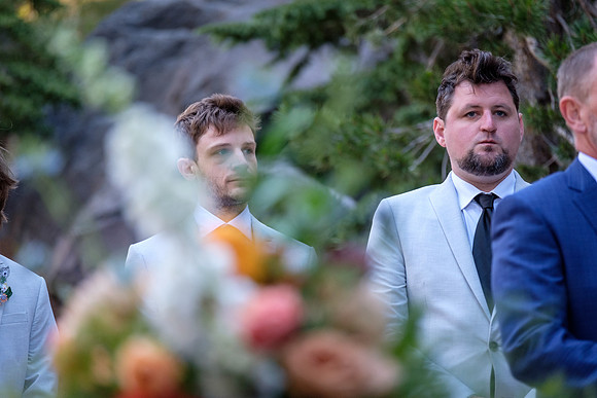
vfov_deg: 6.8
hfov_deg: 10.2
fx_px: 3350
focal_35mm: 202
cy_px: 199
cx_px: 298
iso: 800
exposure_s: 1/240
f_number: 2.8
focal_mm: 134.4
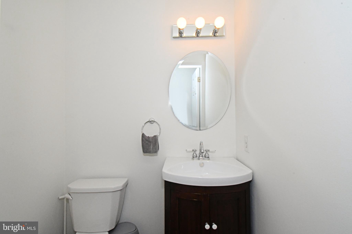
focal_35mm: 15
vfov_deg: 77.3
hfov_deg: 100.4
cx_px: 176
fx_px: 147
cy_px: 117
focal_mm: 10
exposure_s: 1/250
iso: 4000
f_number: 22
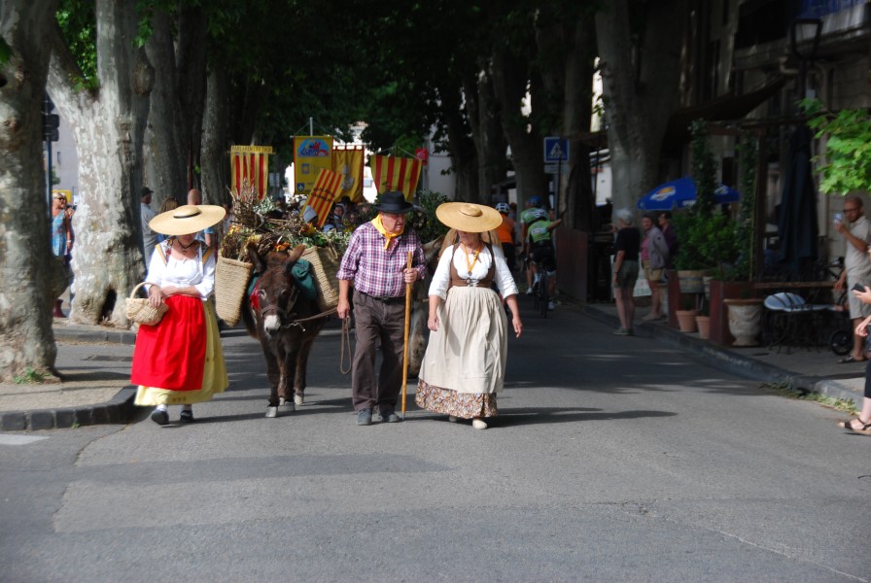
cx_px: 436
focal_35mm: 93
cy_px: 292
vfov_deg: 14.8
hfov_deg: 21.9
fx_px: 2253
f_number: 5
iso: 200
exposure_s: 1/400
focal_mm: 62
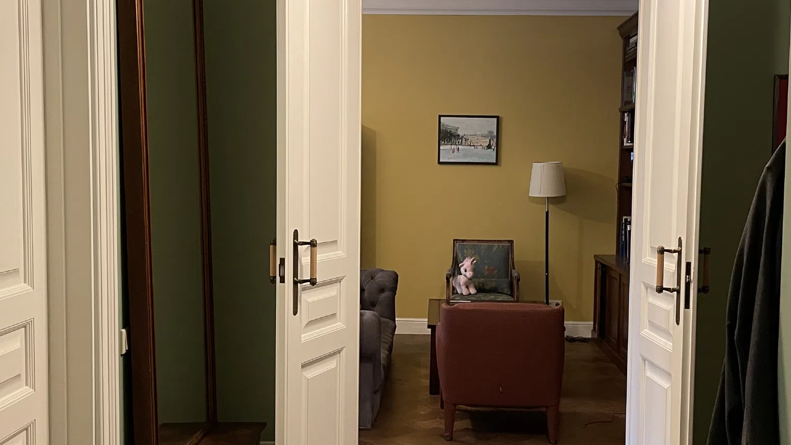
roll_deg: -0.6
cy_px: 245
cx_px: 408
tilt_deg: -4.3
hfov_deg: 46.4
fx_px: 923
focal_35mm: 44
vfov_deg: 27.1
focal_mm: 4.2
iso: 250
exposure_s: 1/50
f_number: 1.6
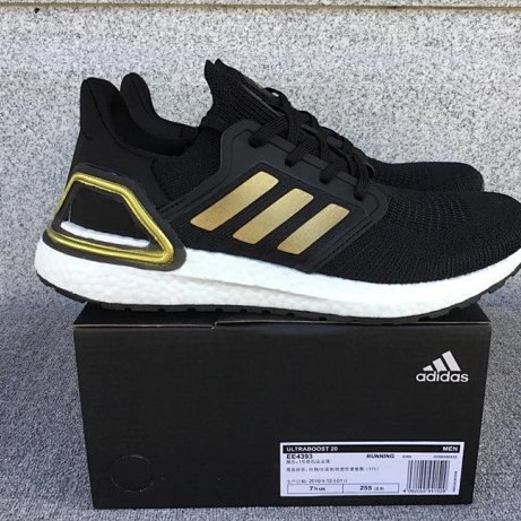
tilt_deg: -17.9
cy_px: 257
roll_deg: +0.0
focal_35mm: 38
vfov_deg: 43.9
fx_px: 647
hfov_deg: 43.8
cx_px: 290
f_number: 2.4
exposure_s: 1/111
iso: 25
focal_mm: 3.3
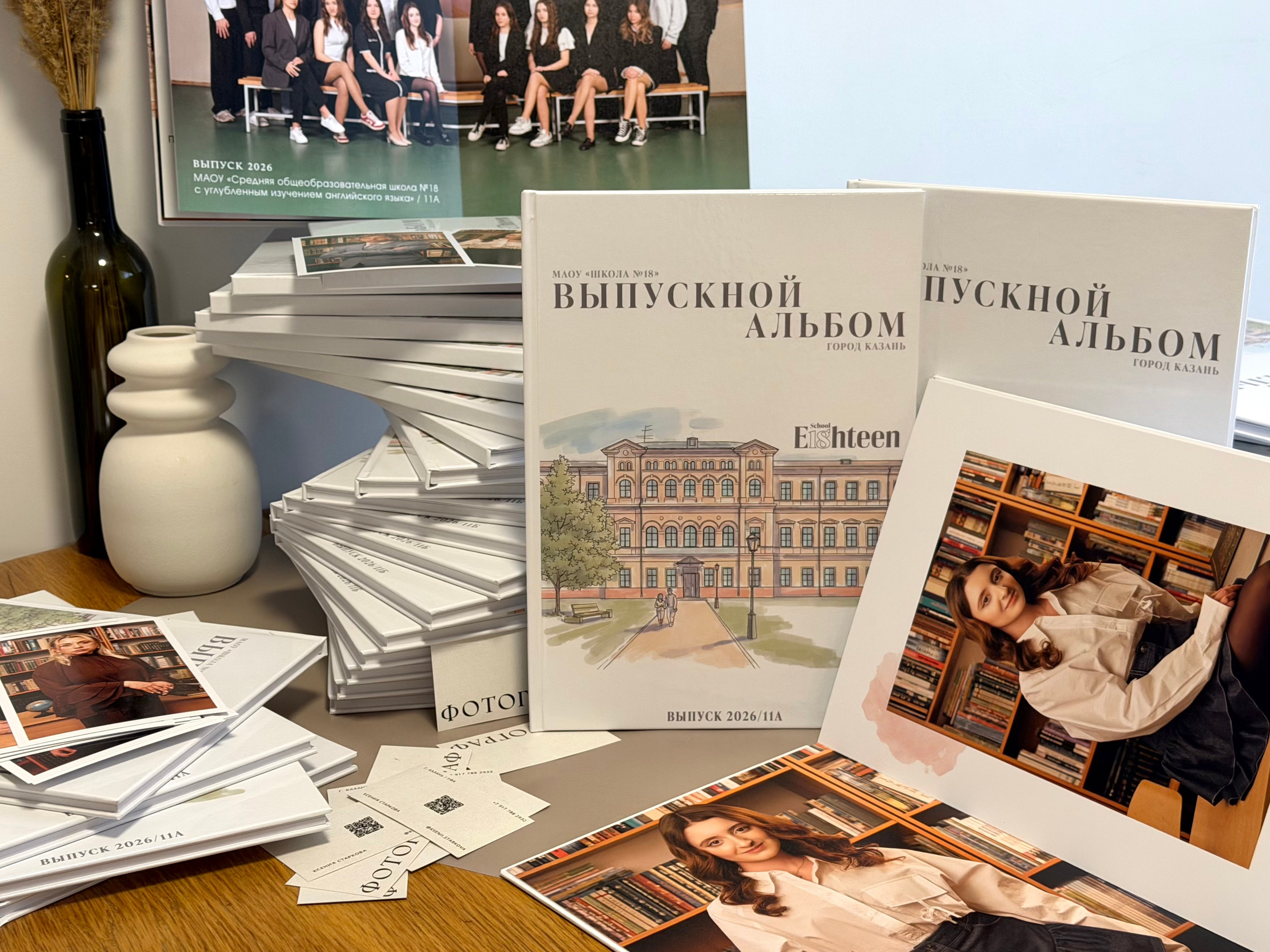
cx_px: 635
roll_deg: -1.1
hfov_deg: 39.7
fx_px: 1761
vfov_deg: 30.3
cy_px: 476
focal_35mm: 48
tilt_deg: -17.1
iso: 100
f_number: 1.78
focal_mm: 6.76
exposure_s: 1/60
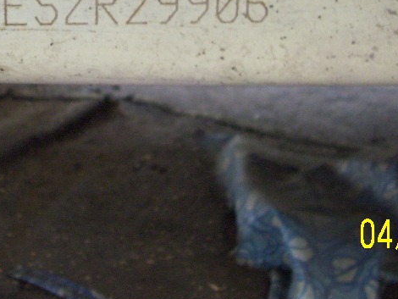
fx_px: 851
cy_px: -10
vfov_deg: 19.3
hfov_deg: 26.2
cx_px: 142
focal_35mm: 74
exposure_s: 1/8
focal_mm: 5.7
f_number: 2.9
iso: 160
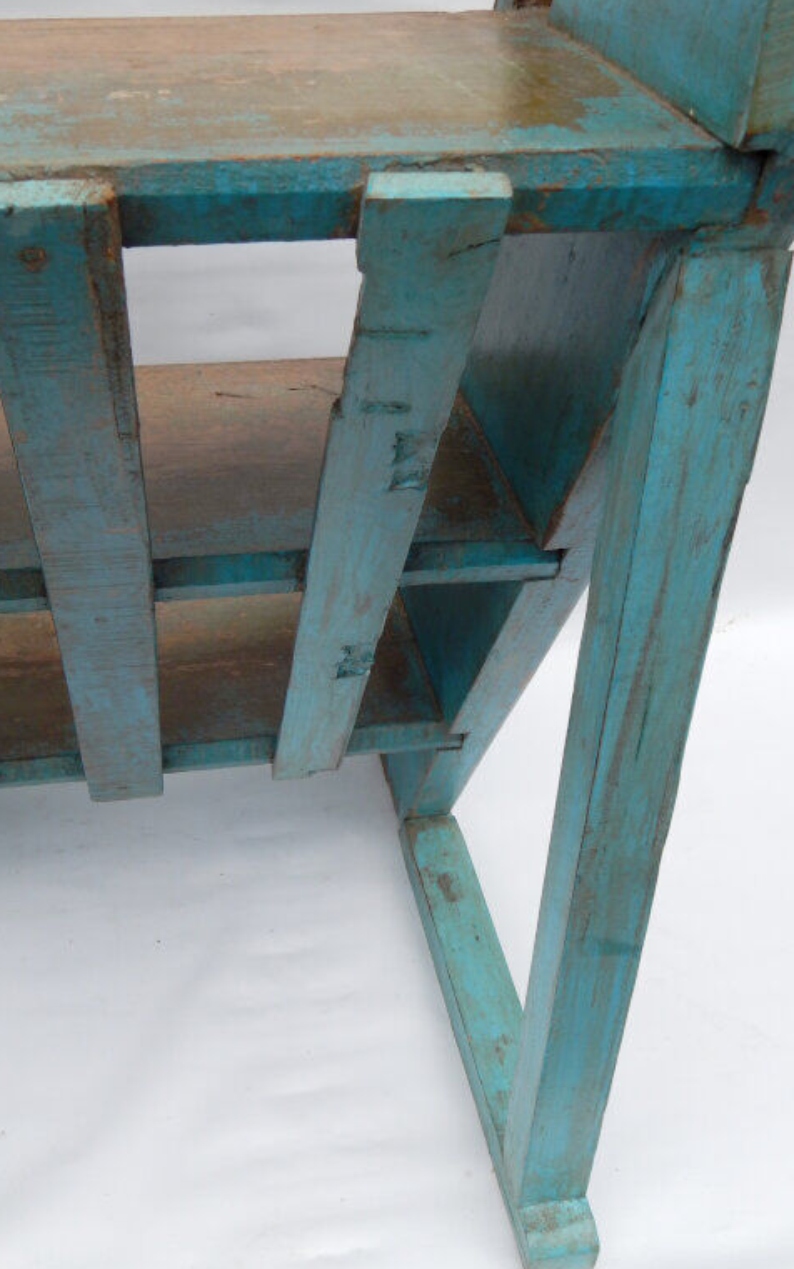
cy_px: 620
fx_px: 1350
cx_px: 360
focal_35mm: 39
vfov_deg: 50.4
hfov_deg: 32.8
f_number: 3.3
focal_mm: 6.1
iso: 125
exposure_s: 1/800
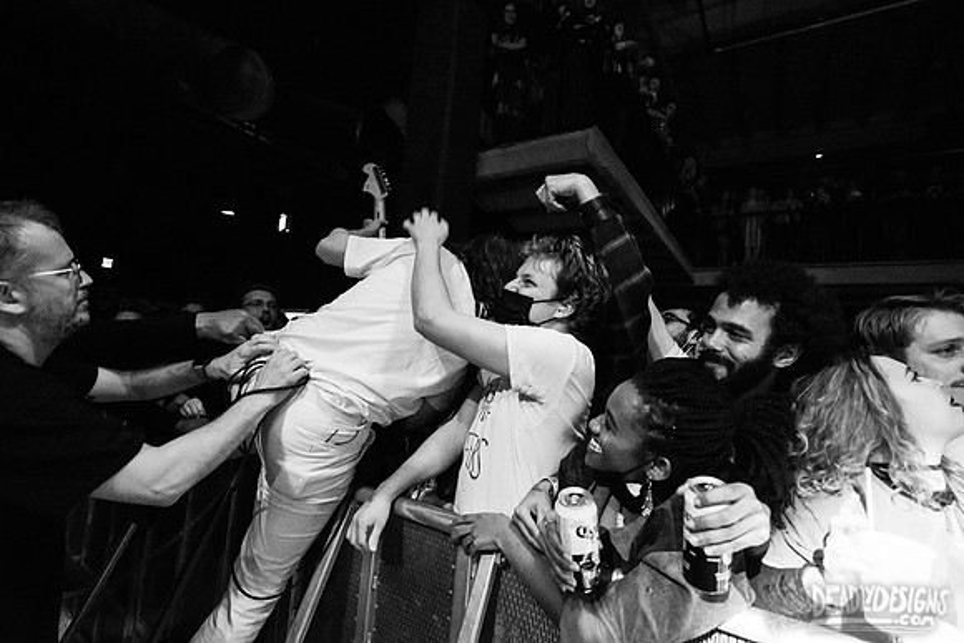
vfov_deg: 70.5
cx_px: 482
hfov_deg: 93.3
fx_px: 455
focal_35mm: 17
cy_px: 322
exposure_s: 1/125
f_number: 3.2
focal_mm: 17
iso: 1600
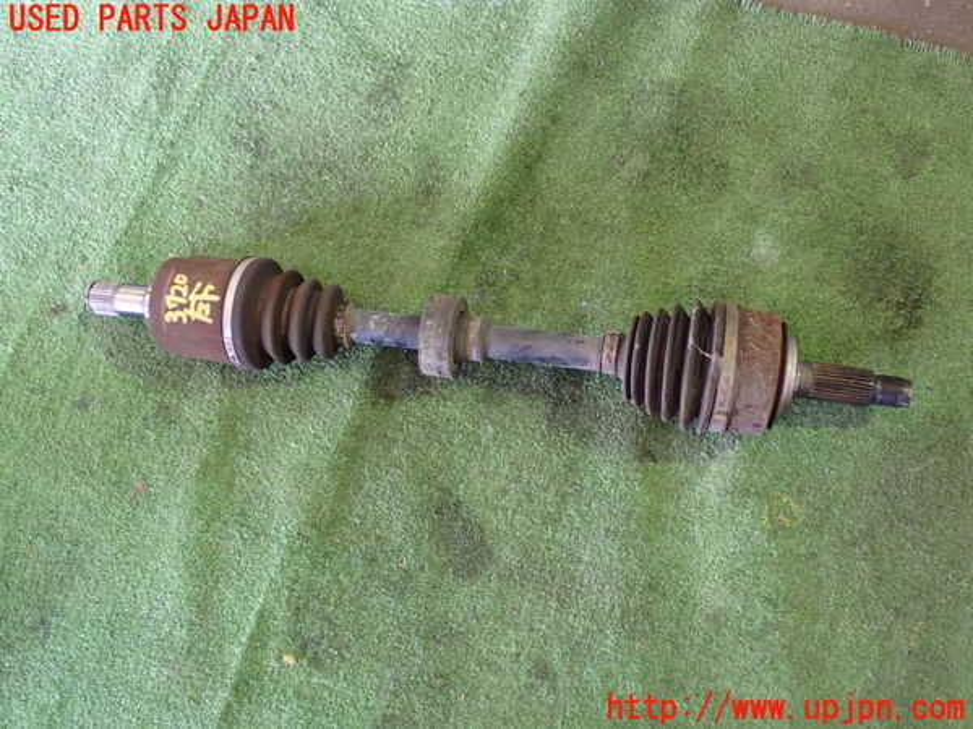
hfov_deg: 40.4
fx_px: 1321
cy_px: 364
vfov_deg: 30.9
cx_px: 486
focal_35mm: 47
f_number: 3.1
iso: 800
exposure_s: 1/20
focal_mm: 8.4
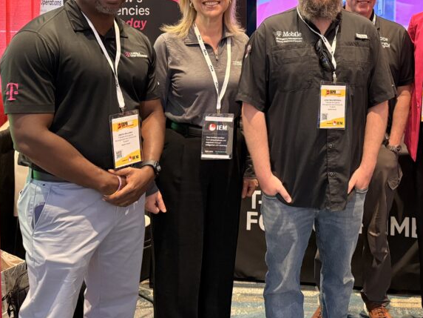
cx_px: 331
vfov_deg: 32.0
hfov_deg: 42.1
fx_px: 525
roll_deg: -0.5
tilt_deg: -2.7
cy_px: 35
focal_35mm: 43
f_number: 1.78
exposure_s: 1/60
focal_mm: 6.76
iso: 400
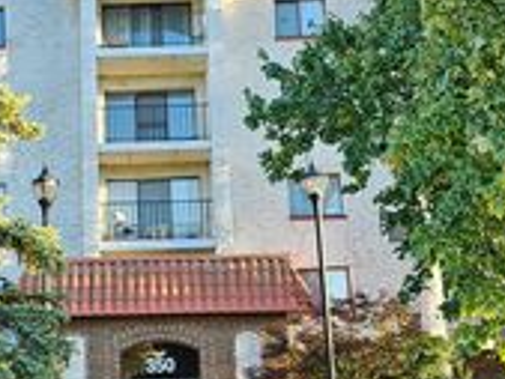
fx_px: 993
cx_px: 143
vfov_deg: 21.6
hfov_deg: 28.2
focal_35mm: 68
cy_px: 166
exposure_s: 1/180
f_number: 1.7
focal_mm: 6.3
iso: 32
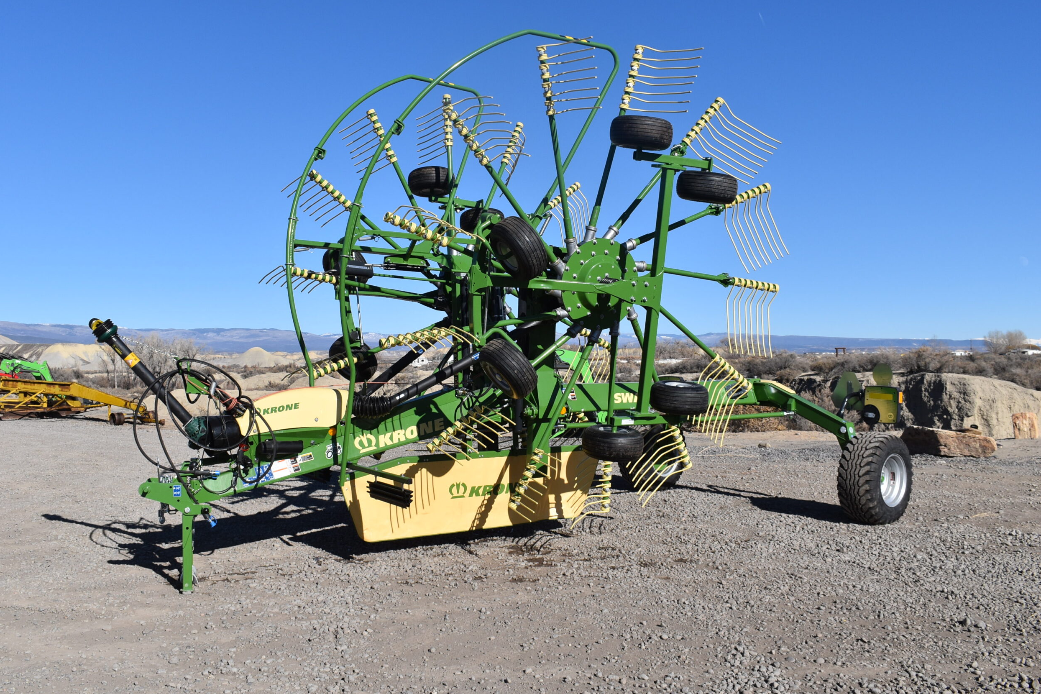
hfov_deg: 53.8
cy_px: 337
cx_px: 506
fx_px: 1027
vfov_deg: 37.3
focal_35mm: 36
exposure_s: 1/500
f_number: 11
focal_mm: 23
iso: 200
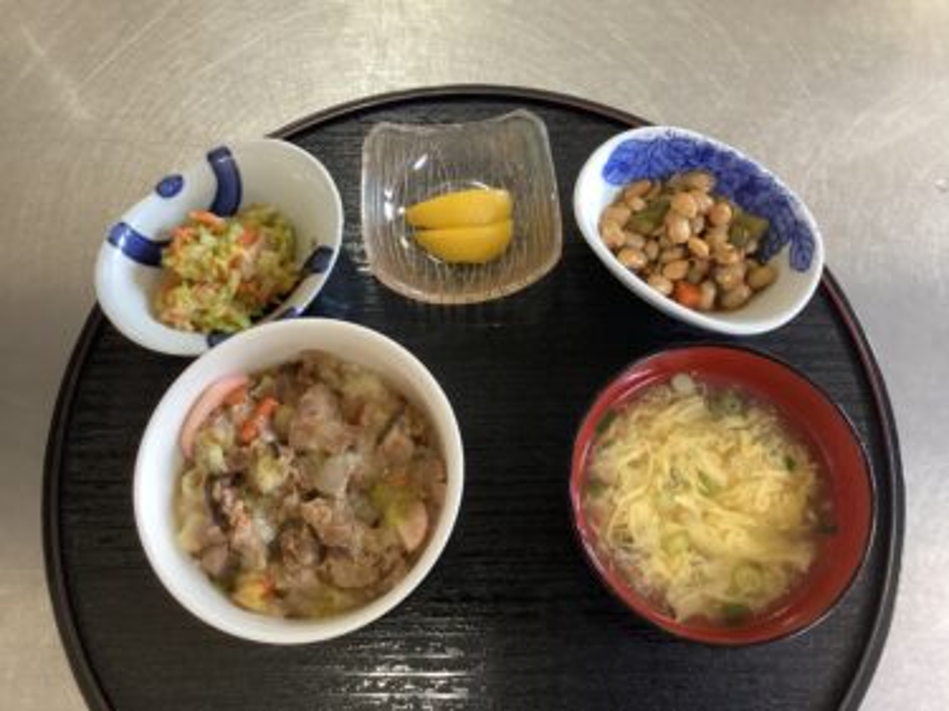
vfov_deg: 45.4
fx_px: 850
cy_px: 356
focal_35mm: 31
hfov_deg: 58.4
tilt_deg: -73.0
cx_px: 474
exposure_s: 1/33
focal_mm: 3.3
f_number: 2.4
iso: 320
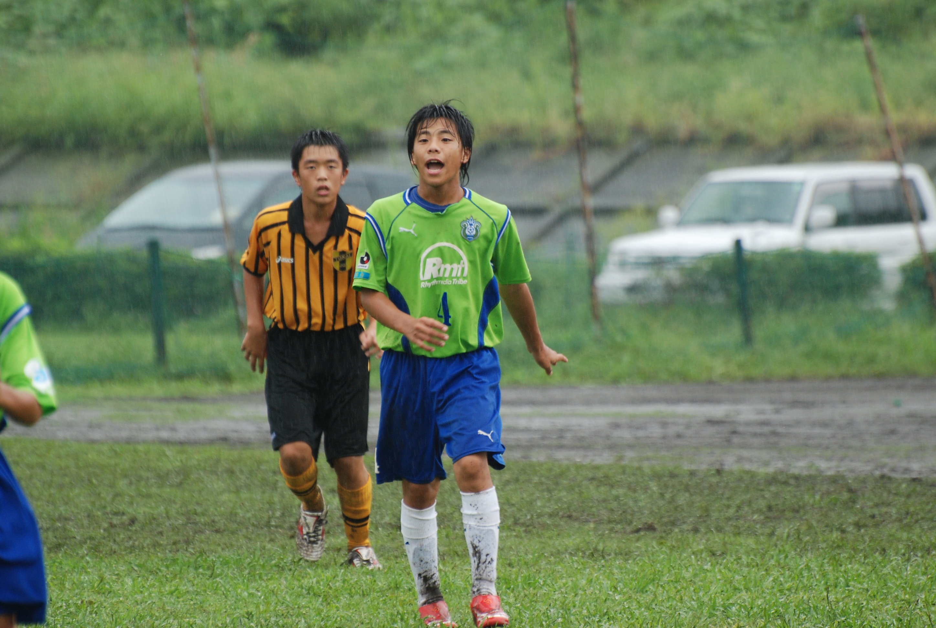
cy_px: 314
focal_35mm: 450
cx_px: 468
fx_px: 11724
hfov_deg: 4.6
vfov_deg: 3.1
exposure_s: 1/200
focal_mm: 300
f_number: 5.6
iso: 400
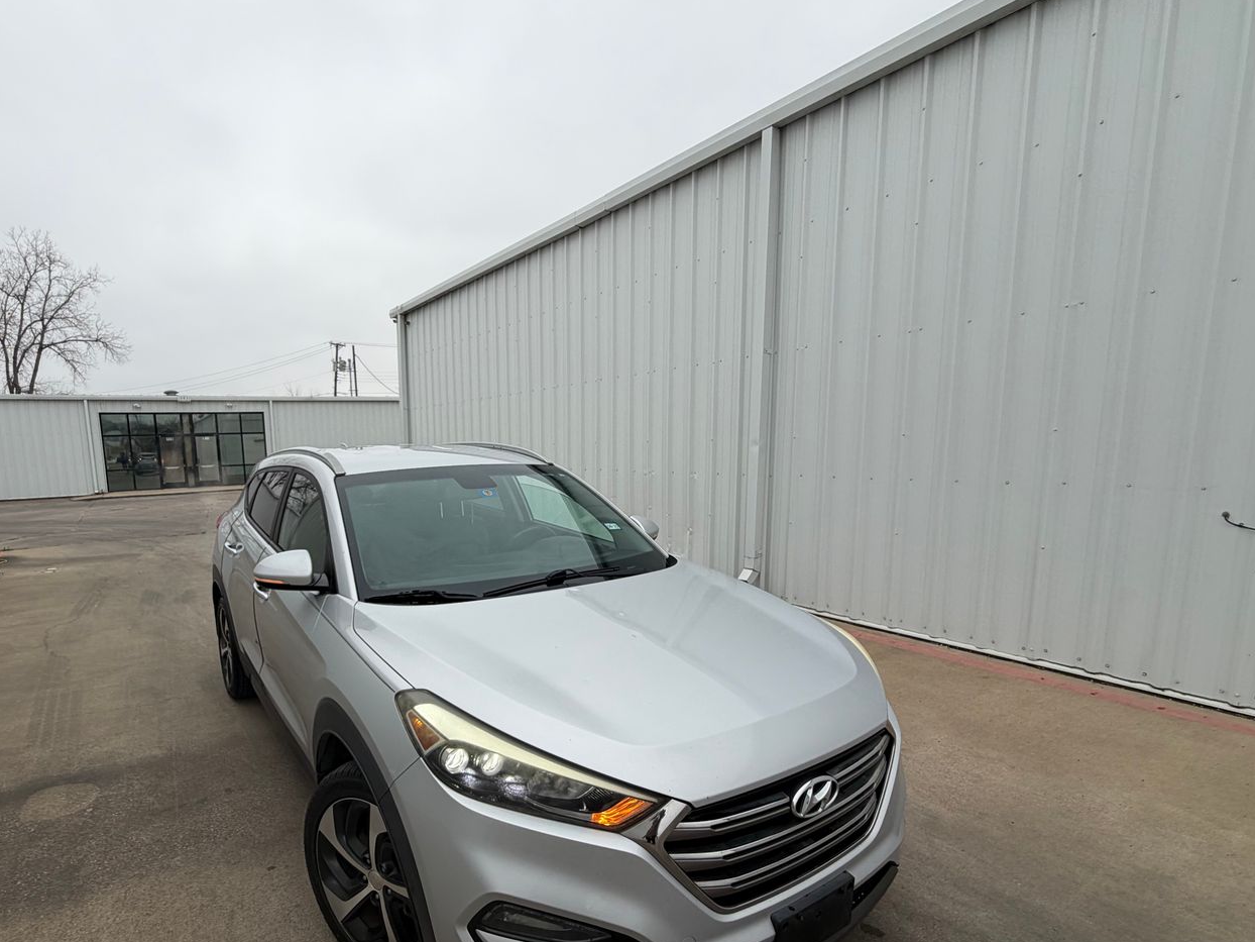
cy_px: 536
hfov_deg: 86.3
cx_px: 482
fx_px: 653
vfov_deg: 71.2
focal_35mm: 18
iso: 40
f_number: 2.2
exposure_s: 1/770
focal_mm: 2.22
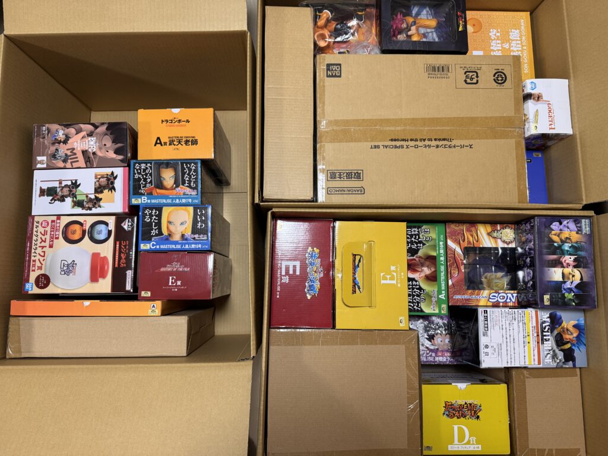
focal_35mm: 24
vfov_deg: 56.8
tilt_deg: -81.7
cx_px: 304
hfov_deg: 71.6
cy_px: 228
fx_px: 422
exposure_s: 1/100
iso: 200
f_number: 1.78
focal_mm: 6.76
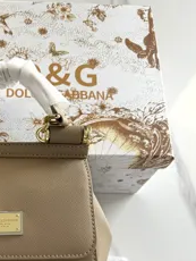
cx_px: 1
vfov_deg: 36.7
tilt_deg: -70.7
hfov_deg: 27.5
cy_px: 213
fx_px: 377
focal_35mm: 50
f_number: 1.78
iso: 200
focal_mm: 6.76
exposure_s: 1/109
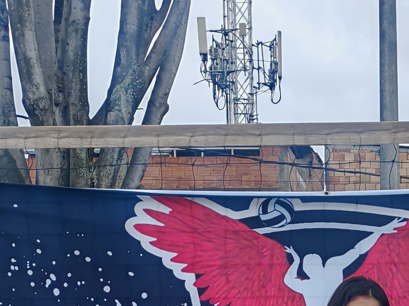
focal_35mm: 113
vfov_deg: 11.9
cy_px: 580
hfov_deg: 17.1
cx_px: 402
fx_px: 1335
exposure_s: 1/1400
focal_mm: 5.52
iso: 50
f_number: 1.95
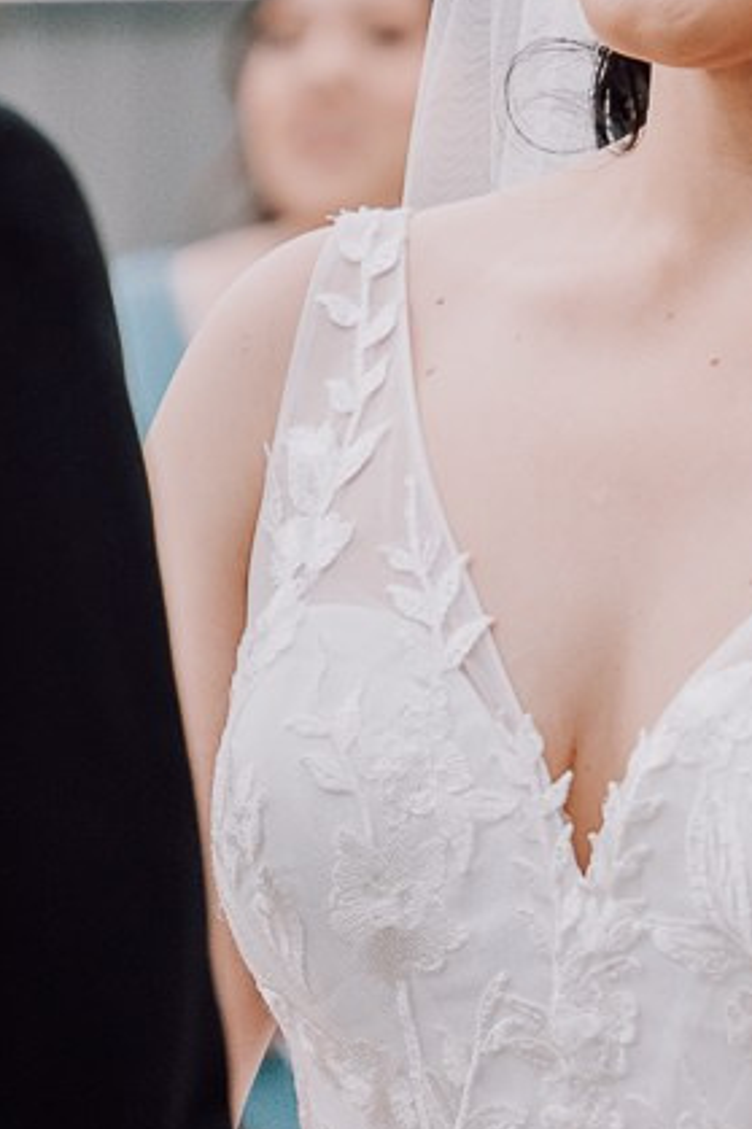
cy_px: 527
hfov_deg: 4.0
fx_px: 10724
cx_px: -156
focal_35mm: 342
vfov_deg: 6.0
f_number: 2.8
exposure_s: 1/320
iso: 250
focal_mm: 70
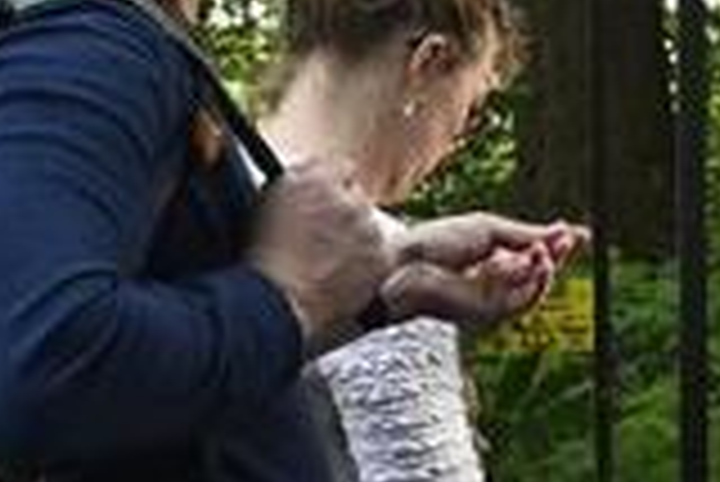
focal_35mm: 186
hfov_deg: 10.3
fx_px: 3723
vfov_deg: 7.4
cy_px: 543
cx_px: 1341
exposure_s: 1/160
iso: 400
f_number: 3.5
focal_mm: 20
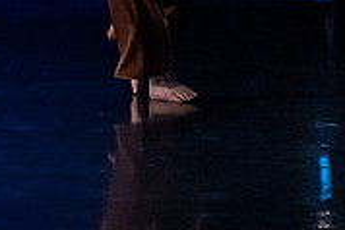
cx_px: 137
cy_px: -177
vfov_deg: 4.0
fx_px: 3299
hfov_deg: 6.0
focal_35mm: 344
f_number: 3.5
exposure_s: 1/400
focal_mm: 75
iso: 4000
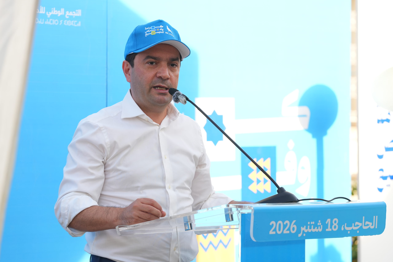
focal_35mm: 159
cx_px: 196
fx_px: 1736
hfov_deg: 12.9
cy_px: 131
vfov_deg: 8.6
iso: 500
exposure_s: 1/320
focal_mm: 159
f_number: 5.6
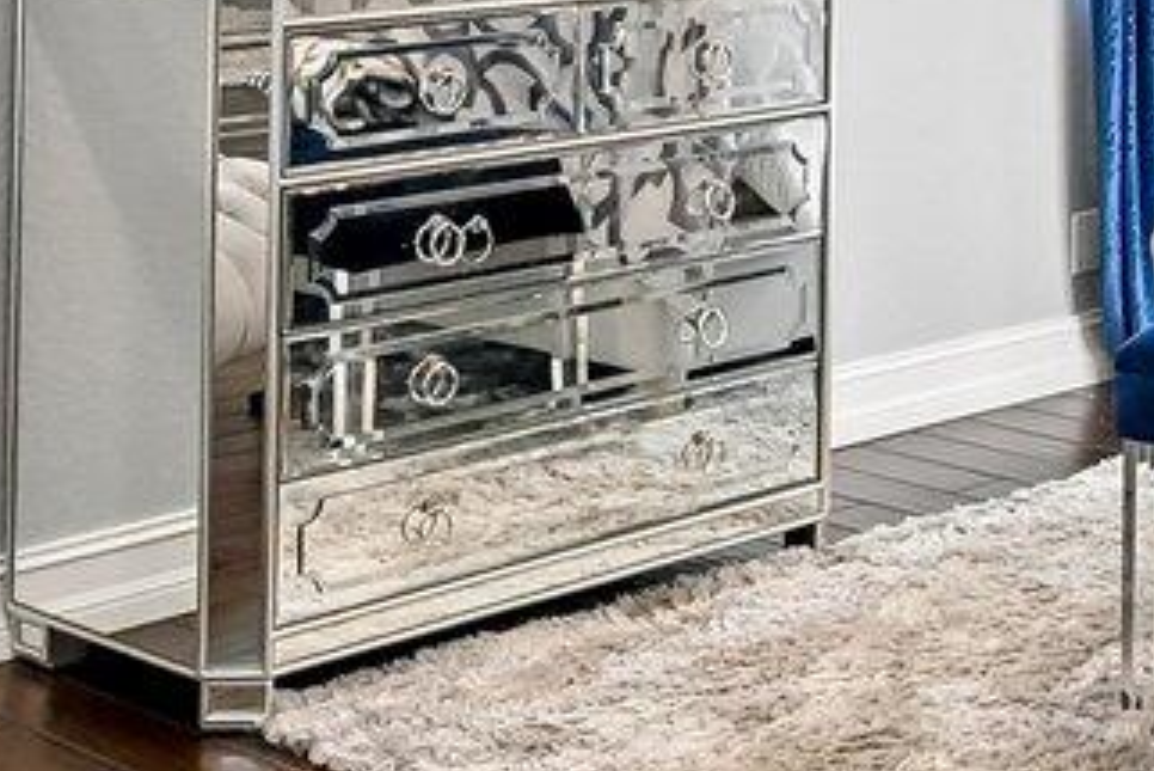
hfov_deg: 21.1
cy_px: -160
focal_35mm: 89
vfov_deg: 14.9
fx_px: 2854
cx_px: 1434
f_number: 8
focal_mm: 14
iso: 3200
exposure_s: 1/160
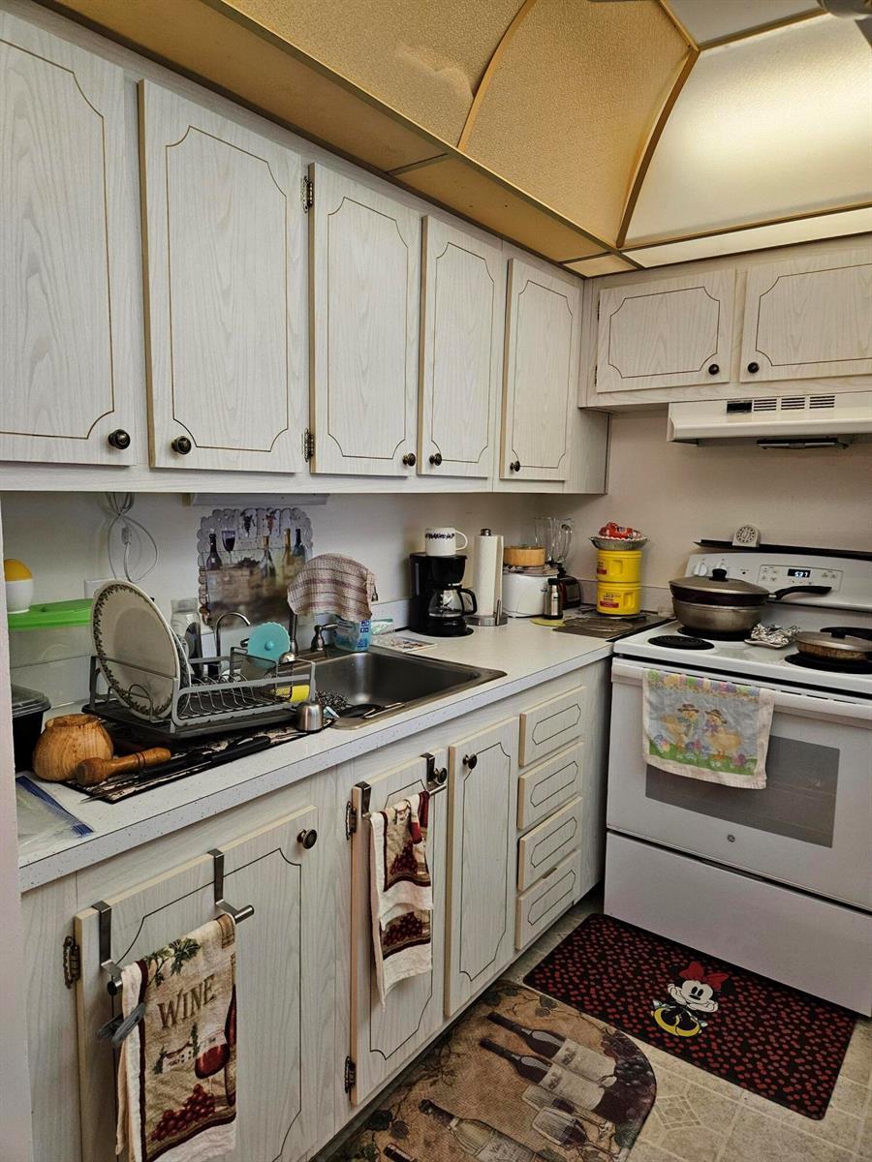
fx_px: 773
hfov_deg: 58.9
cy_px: 581
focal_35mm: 23
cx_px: 436
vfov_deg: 73.9
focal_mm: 5.4
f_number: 1.8
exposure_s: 1/120
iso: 200
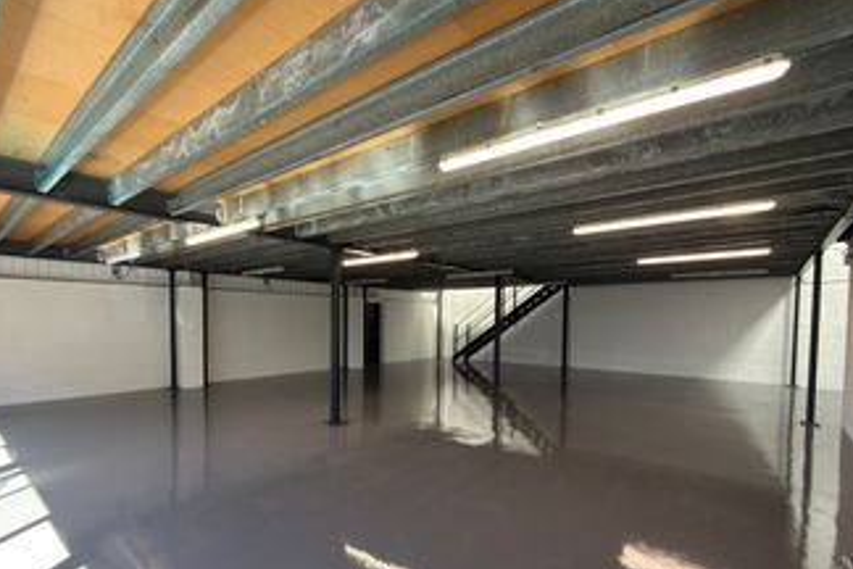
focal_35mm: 18
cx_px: 369
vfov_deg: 66.8
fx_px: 426
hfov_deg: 89.5
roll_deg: -1.1
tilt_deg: +2.7
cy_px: 337
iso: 64
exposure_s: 1/45
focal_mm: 2.22
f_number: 2.2
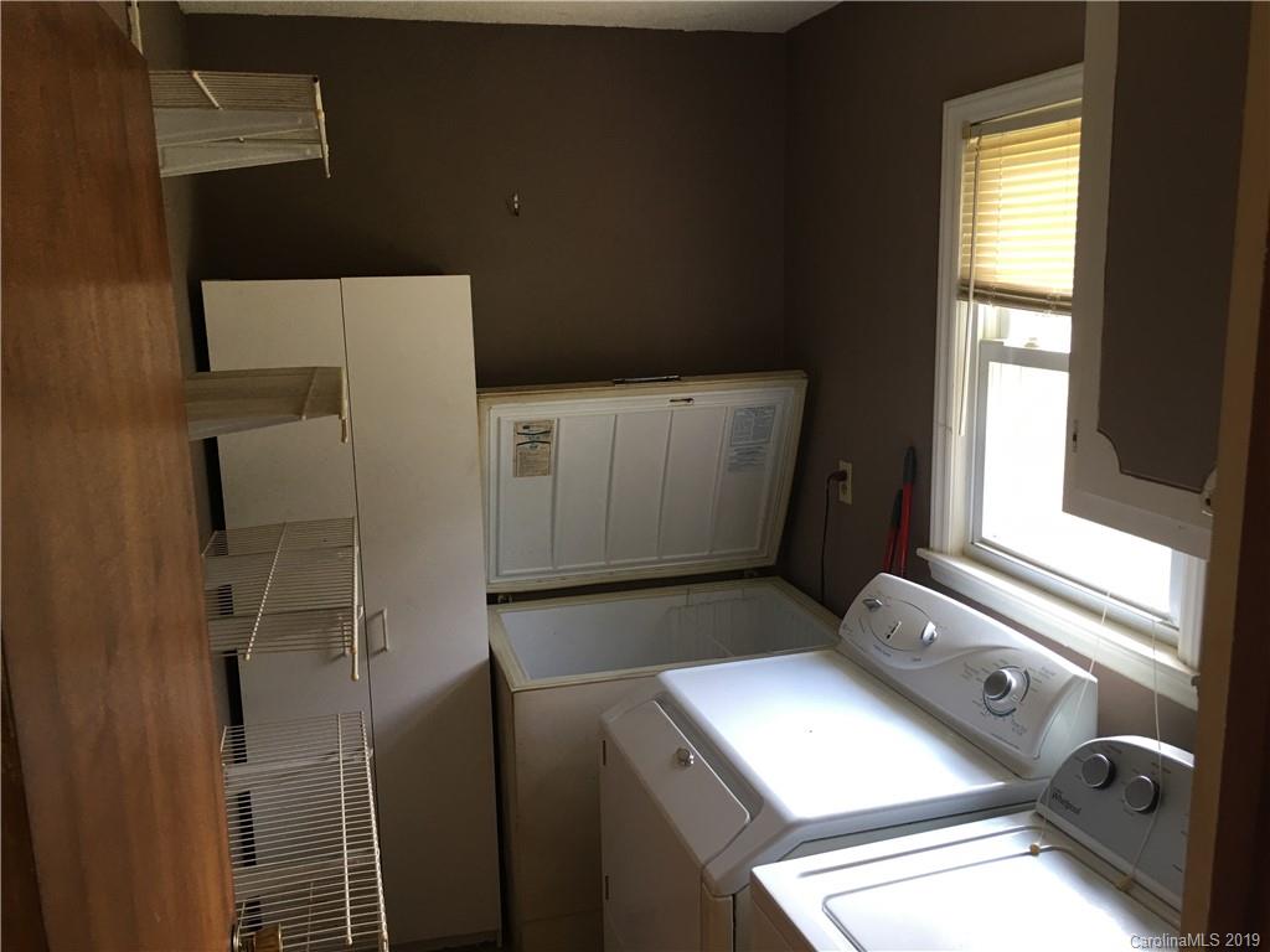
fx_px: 1064
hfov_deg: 61.7
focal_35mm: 29
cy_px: 476
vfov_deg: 48.2
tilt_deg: -11.1
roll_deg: +1.5
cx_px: 635
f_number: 2.2
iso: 32
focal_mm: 4.15
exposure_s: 1/30
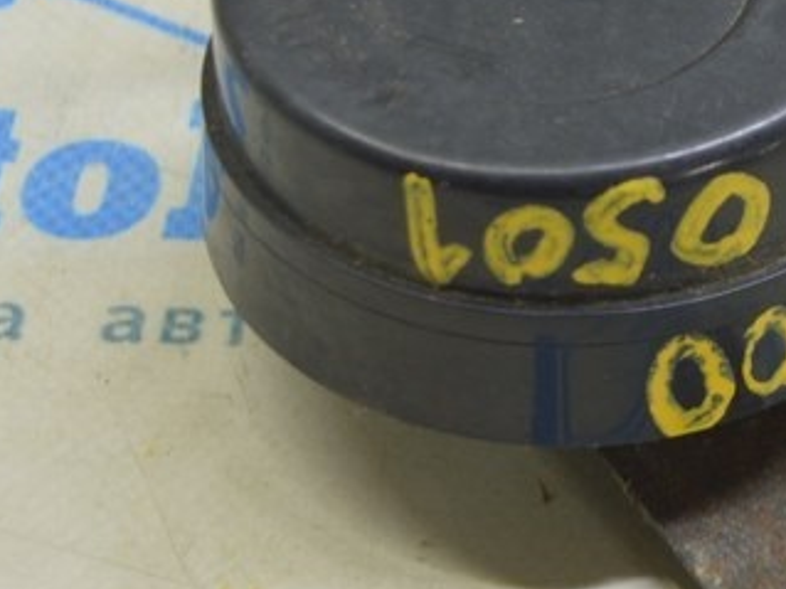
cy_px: 213
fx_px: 3995
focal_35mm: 176
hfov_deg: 10.8
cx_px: 1234
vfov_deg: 8.4
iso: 400
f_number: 5.6
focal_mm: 38
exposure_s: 1/20
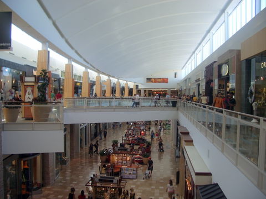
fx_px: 269
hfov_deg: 52.6
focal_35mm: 35
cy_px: 100
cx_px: 133
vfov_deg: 40.7
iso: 50
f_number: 2.6
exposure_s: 1/100
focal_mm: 5.8
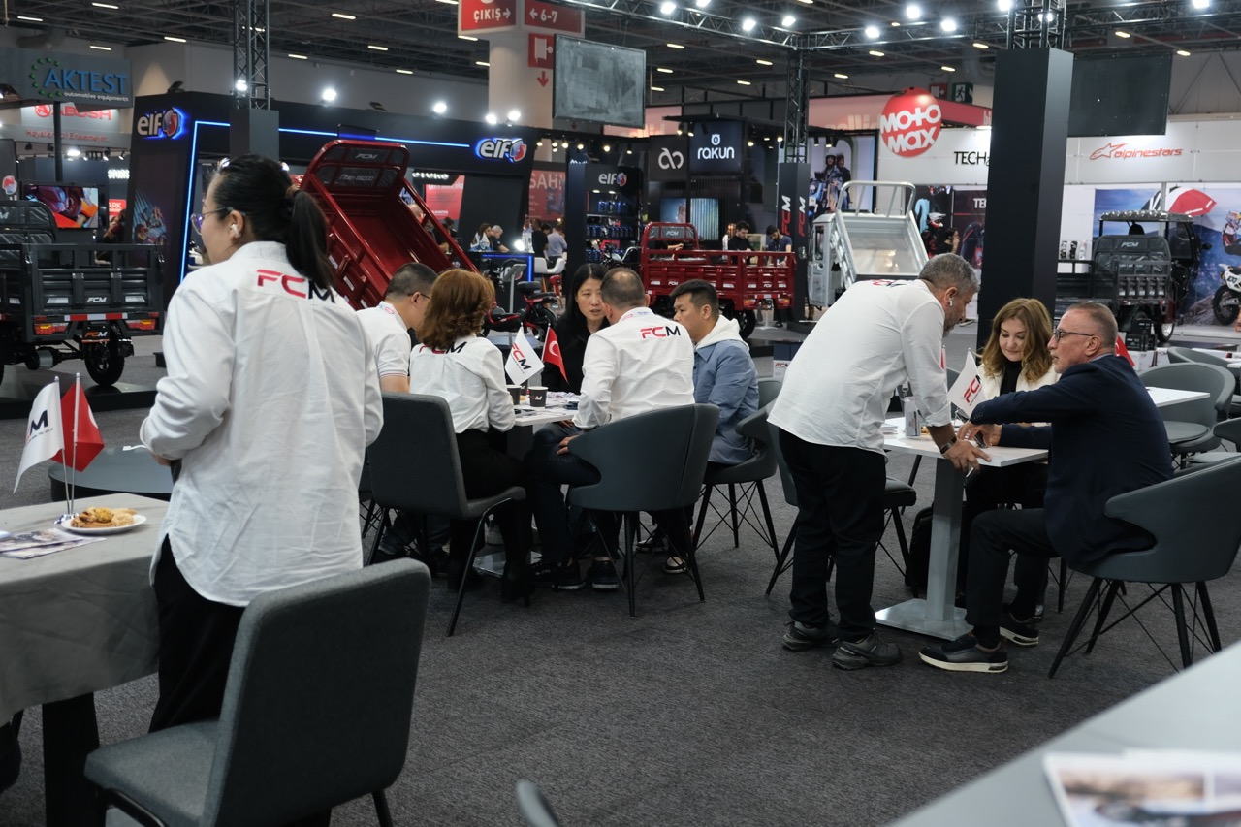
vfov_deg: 35.0
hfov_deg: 50.7
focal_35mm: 38
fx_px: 1310
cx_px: 620
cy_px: 414
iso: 320
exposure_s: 1/100
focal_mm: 25.4
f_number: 3.2
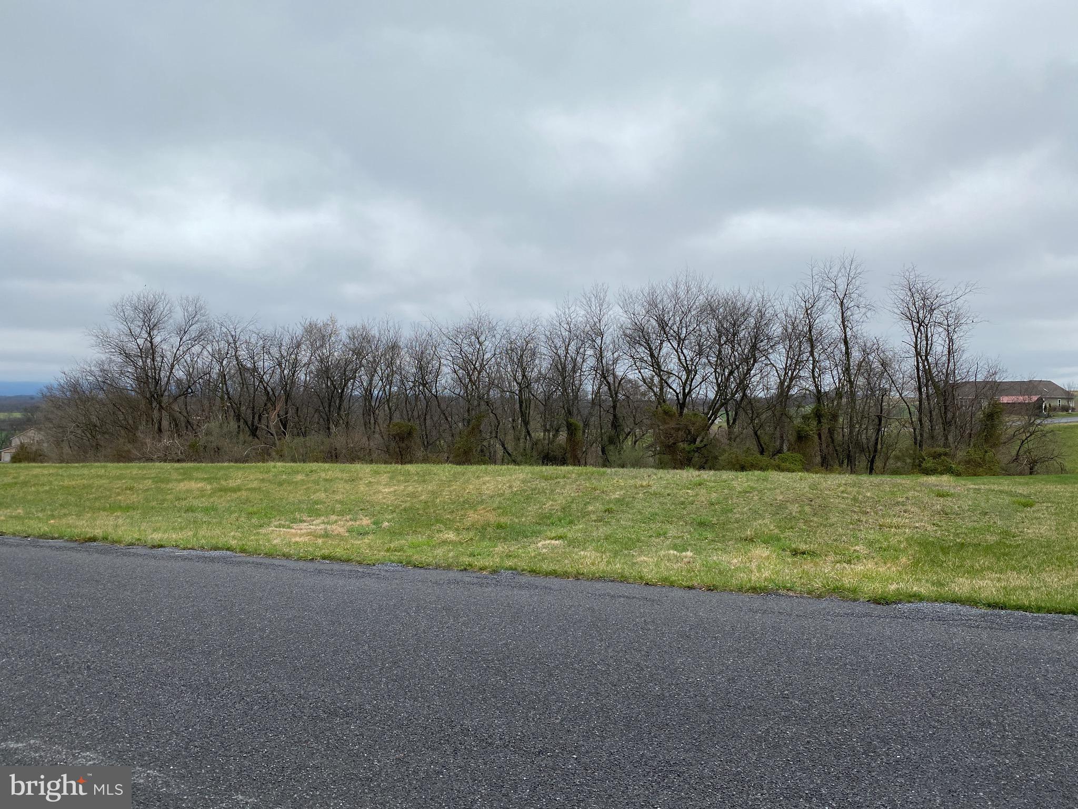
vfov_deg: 53.1
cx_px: 539
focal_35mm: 26
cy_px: 404
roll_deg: -1.2
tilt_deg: +0.6
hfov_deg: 67.3
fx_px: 810
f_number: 1.8
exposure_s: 1/2141
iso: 32
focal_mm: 4.25
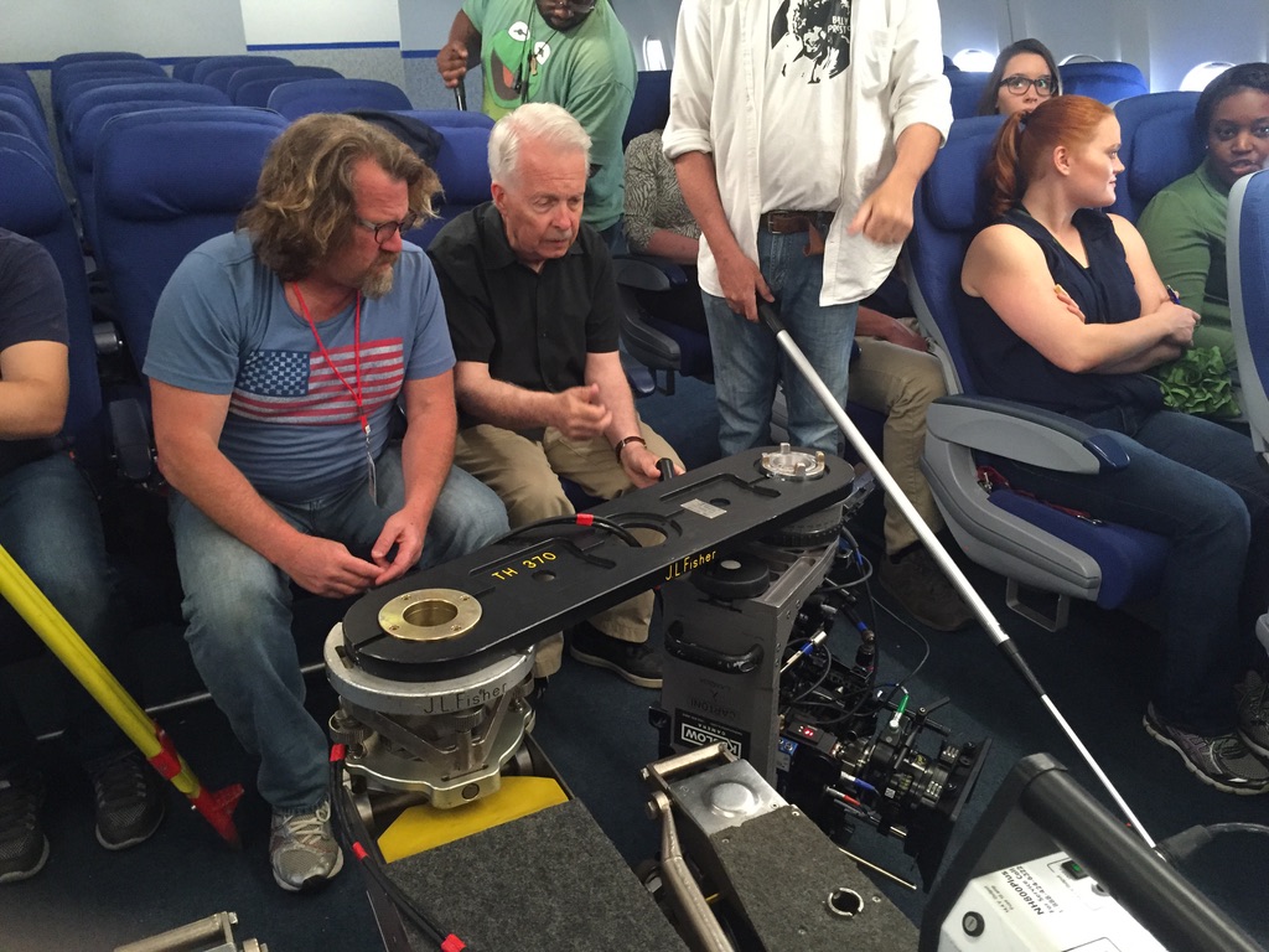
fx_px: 1063
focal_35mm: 29
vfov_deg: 48.2
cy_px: 476
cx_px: 634
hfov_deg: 61.7
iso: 250
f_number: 2.2
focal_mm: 4.15
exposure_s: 1/30
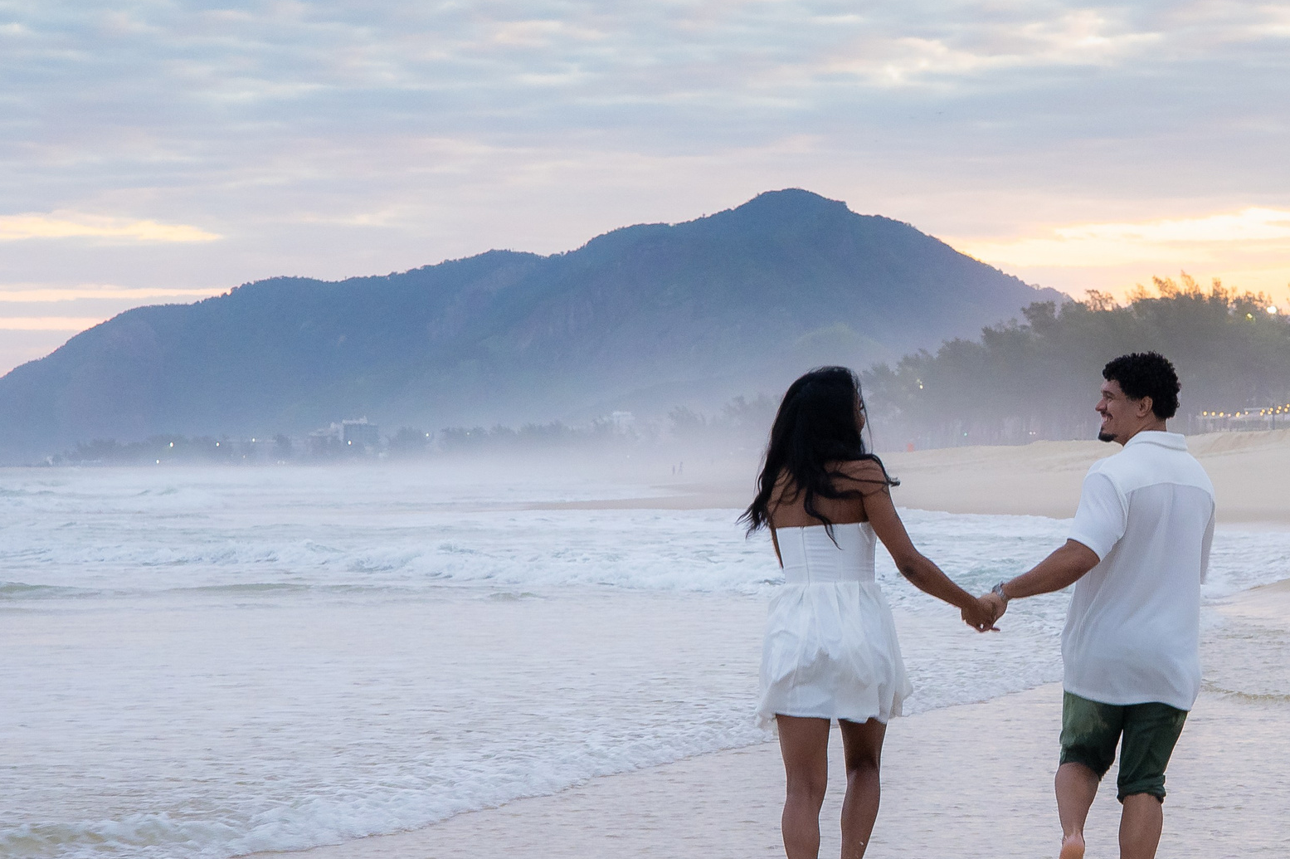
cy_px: 442
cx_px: 1049
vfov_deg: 9.8
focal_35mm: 140
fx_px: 5014
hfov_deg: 14.6
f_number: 6.3
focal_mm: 56
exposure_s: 1/100
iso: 800
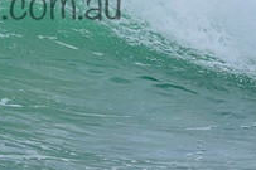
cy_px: -9
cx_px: -13
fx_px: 12818
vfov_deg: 0.8
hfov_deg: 1.1
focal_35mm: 1804
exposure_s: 1/1250
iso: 4000
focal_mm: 630
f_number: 11
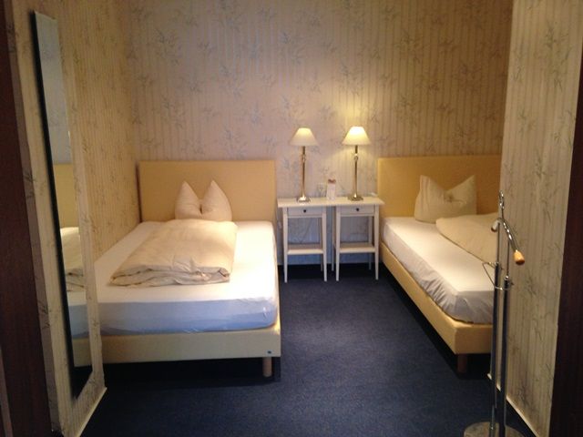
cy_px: 218
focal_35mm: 33
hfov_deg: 55.4
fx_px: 556
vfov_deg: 42.9
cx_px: 292
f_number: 2.4
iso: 200
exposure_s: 1/20
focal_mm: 4.12
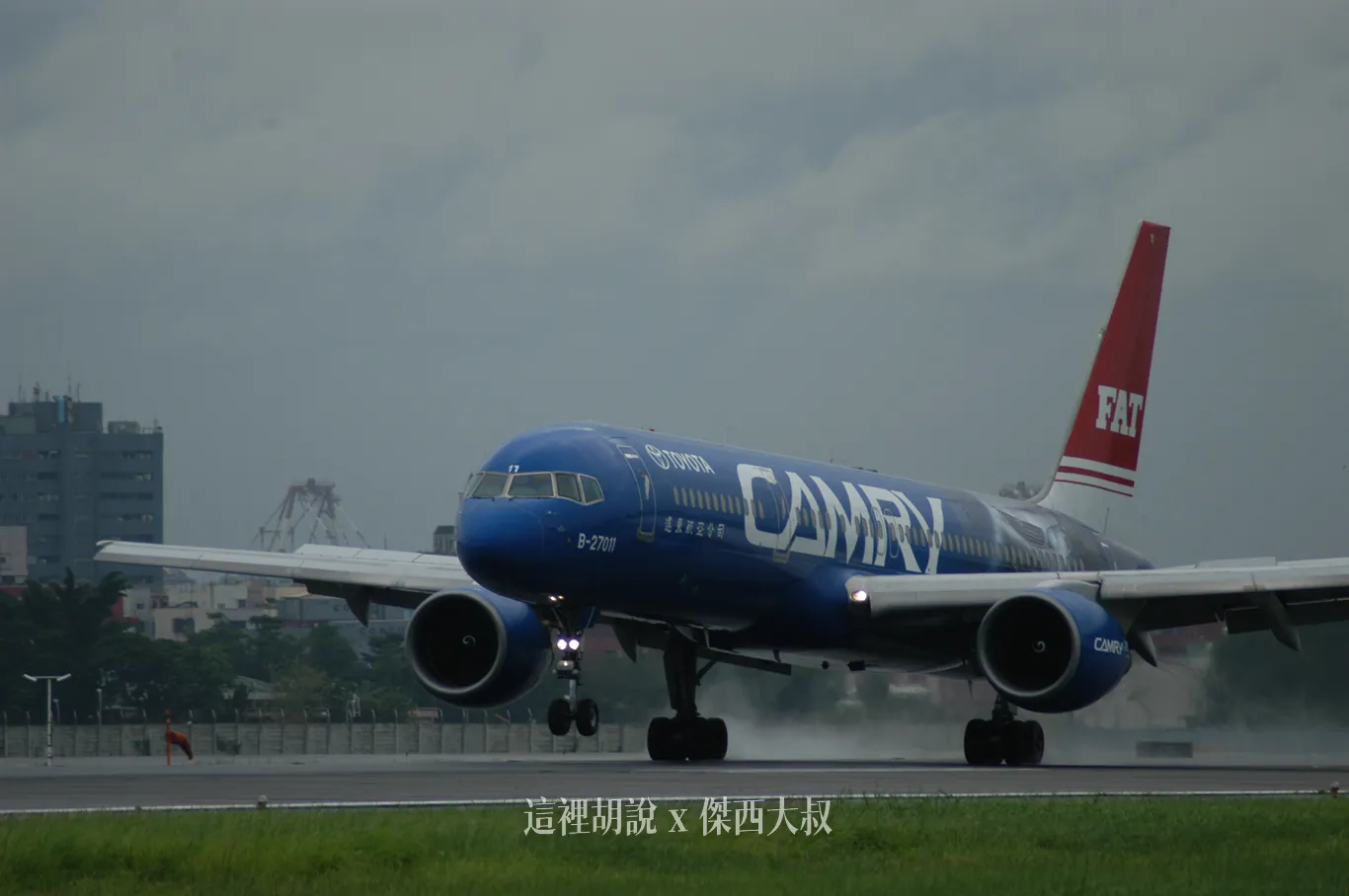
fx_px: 16846
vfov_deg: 3.0
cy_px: 448
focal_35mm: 450
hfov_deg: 4.6
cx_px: 674
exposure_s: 1/800
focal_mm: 300
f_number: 5.6
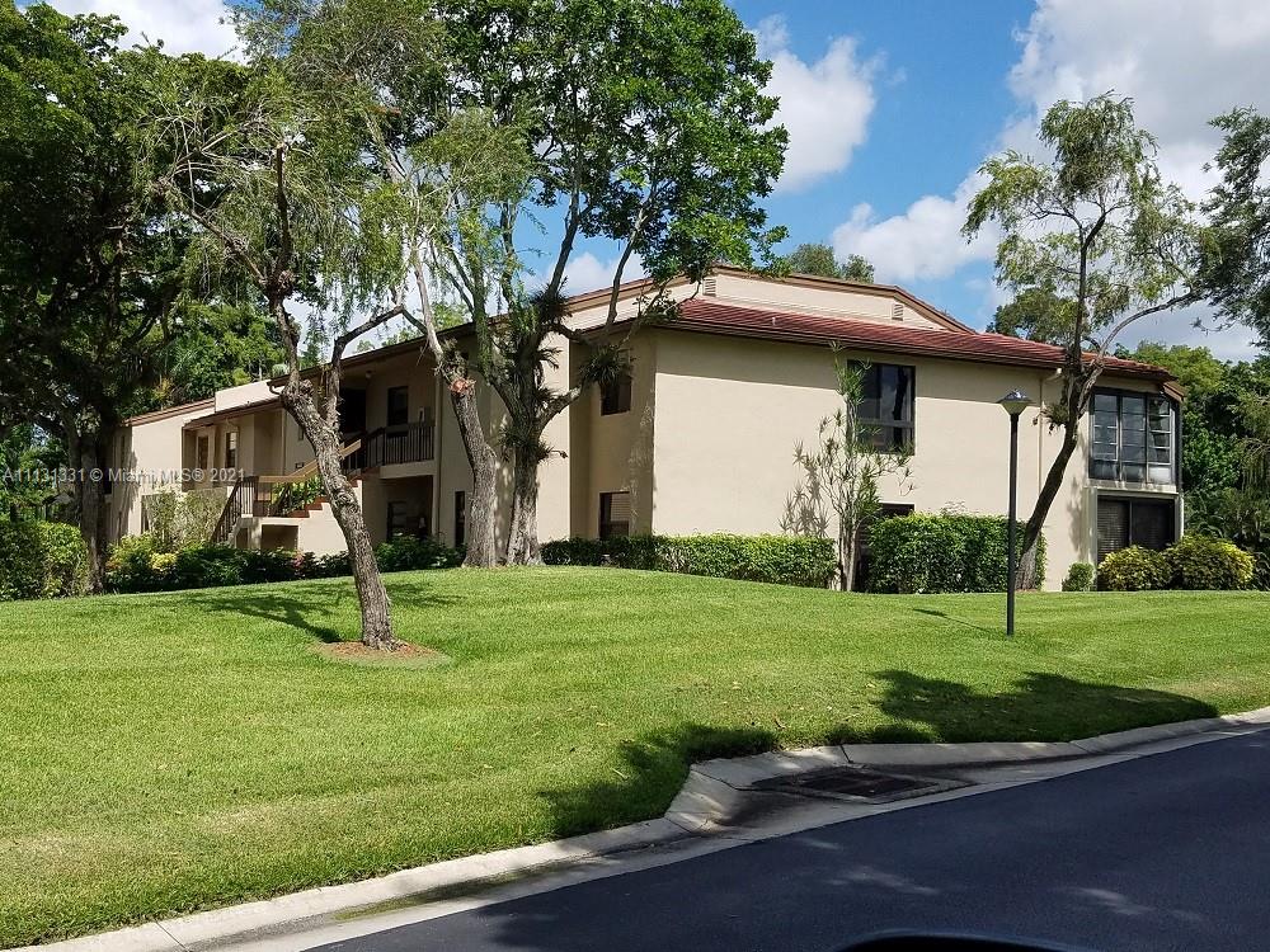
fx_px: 954
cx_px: 635
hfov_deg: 67.3
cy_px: 476
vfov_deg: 53.1
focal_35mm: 26
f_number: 1.7
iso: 50
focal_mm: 4.2
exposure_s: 1/3120
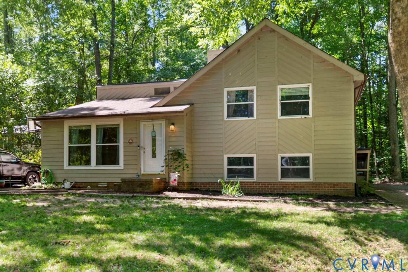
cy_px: 135
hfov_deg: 55.1
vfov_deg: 38.3
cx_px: 207
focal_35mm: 35
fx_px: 391
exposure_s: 1/10
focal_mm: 33.5
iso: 100
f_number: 8
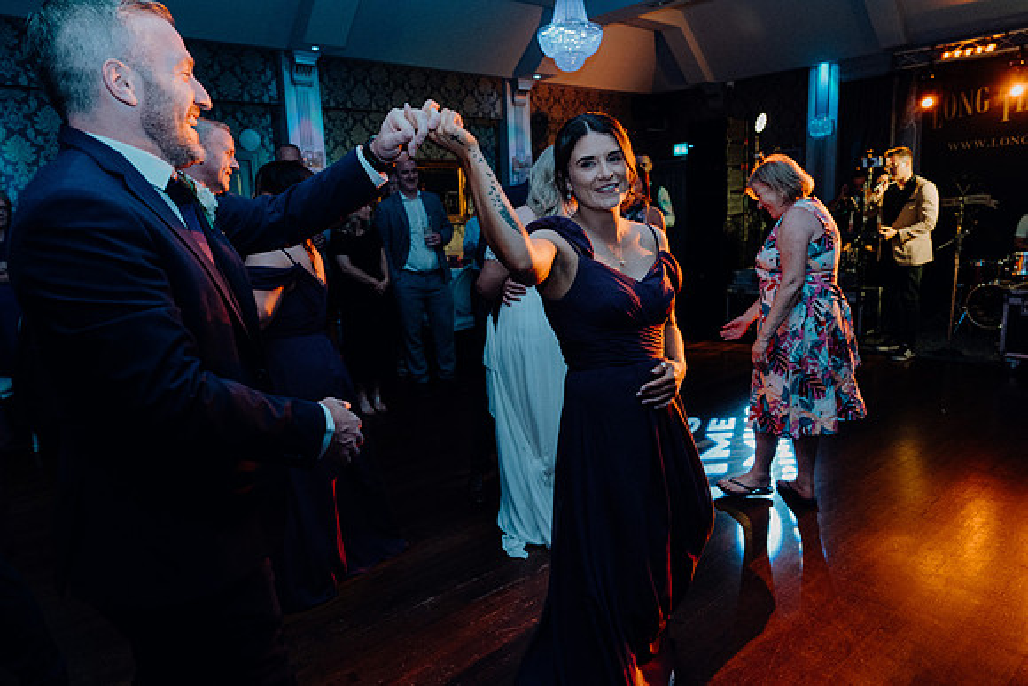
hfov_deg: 73.7
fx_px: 685
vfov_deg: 53.2
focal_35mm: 24
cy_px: 343
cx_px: 514
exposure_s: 1/160
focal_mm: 24
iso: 2500
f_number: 3.5
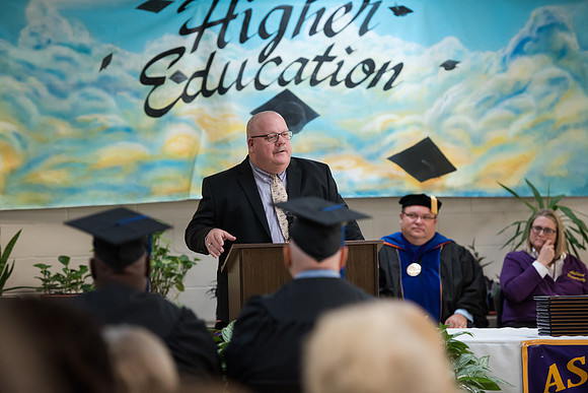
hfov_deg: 14.2
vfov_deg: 9.5
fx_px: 2369
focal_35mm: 145
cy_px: 196
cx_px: 294
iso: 2500
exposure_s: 1/200
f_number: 2.8
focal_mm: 145
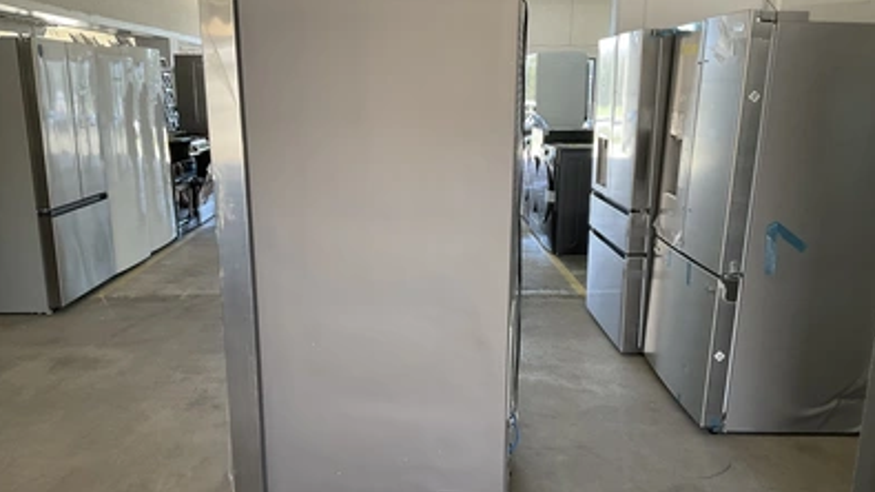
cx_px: 436
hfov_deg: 61.0
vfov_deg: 36.6
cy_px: 275
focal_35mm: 32
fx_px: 742
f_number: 1.8
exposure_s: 1/60
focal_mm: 3
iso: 50
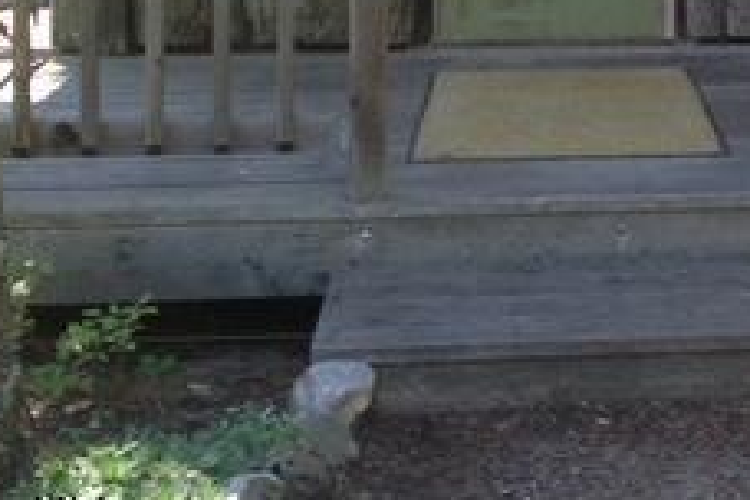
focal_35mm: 102
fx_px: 2125
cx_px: 793
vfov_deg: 12.8
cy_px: -204
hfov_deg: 19.3
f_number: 2.4
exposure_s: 1/60
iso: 64
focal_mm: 4.28
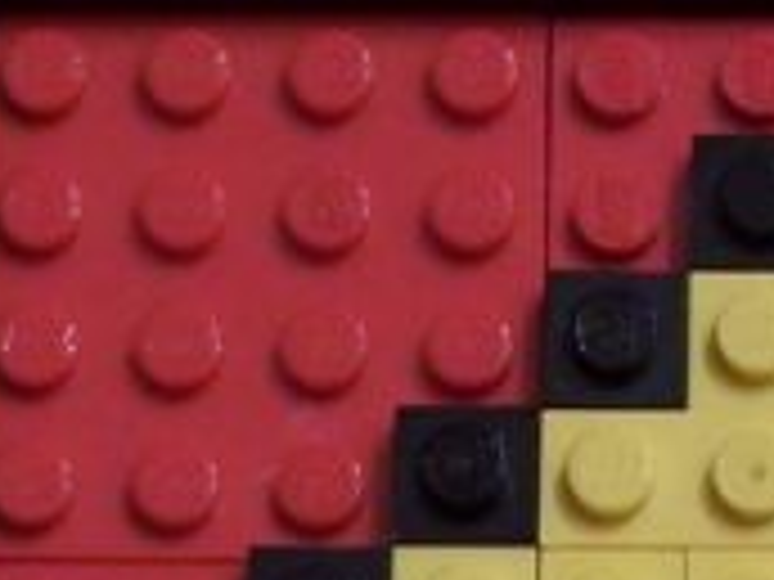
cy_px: 1214
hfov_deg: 4.4
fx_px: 9995
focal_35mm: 447
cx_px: 1089
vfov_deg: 3.3
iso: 80
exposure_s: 1/2
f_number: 3.2
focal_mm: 12.4
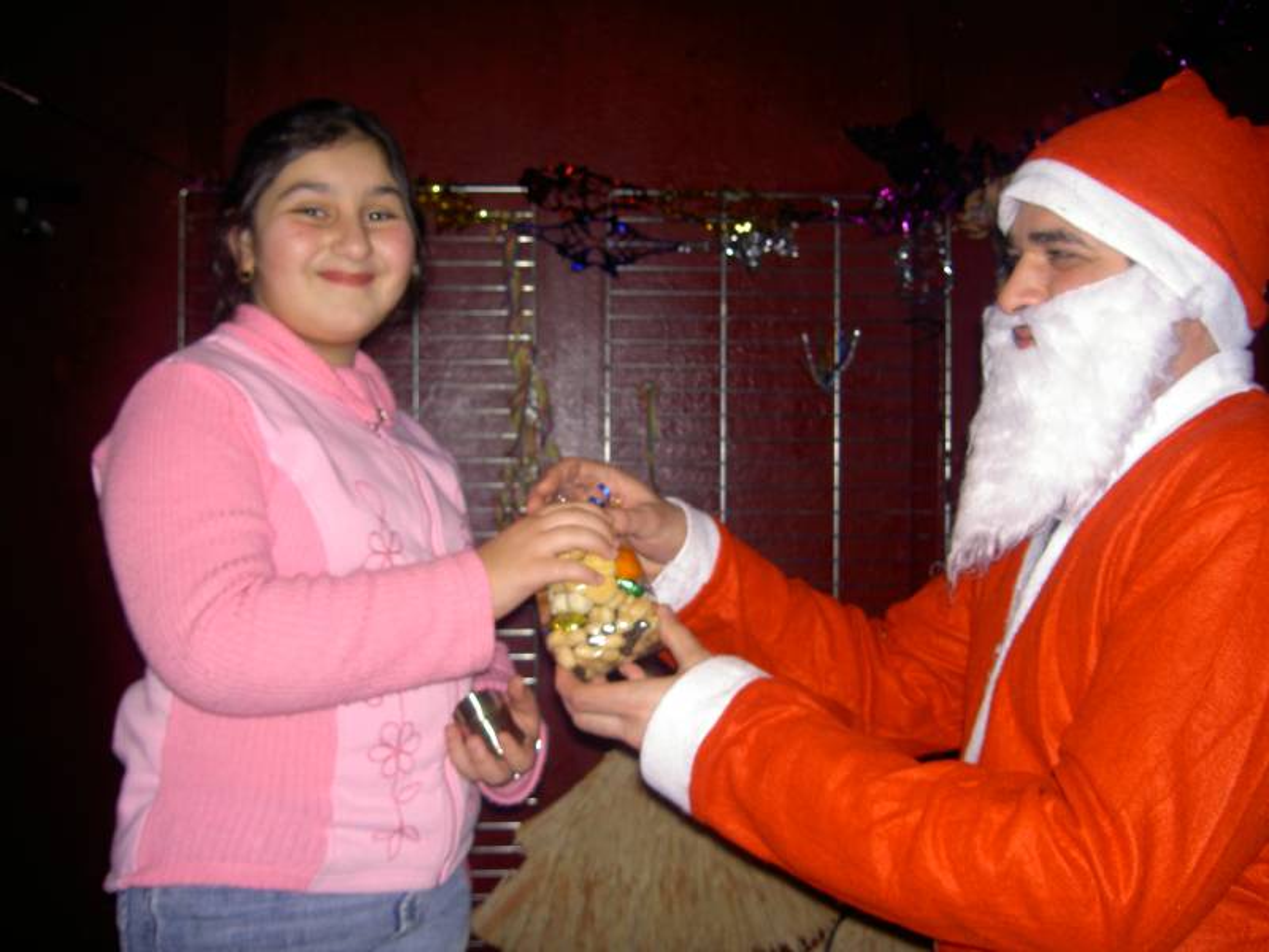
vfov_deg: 36.8
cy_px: 476
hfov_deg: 47.9
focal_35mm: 39
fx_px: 1430
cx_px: 634
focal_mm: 8
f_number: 2.8
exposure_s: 1/60
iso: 100
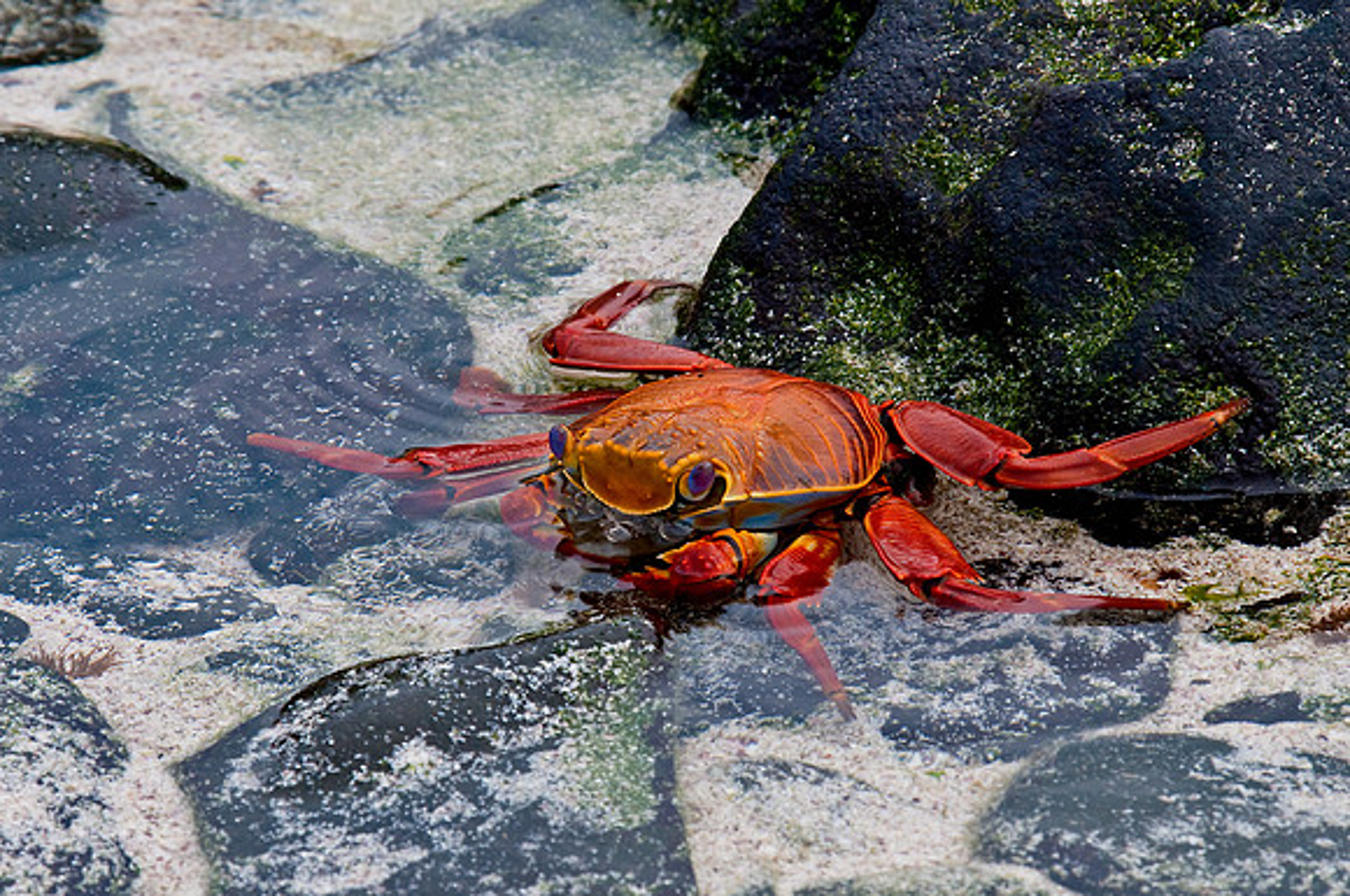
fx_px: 12919
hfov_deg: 6.0
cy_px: 448
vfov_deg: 4.0
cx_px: 675
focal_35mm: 345
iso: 200
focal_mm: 230
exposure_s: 1/125
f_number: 13
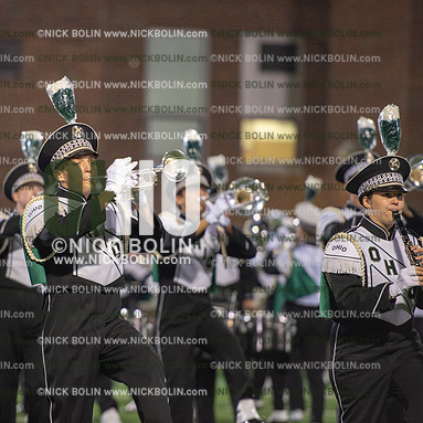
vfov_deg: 6.8
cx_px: 121
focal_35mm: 257
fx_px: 3553
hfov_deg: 6.8
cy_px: 212
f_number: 2.8
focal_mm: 200
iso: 4000
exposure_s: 1/320
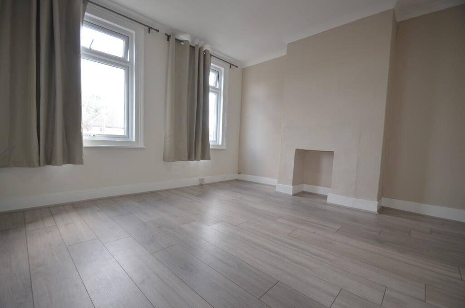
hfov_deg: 100.5
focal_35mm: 15
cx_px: 232
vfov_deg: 77.1
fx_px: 193
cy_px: 154
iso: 280
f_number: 3.5
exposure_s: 1/125
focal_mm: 10
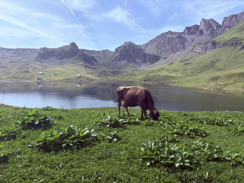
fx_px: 183
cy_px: 92
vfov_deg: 53.1
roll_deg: -1.5
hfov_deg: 67.3
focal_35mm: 26
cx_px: 122
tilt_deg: -4.2
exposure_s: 1/2538
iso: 50
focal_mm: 5.96
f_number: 1.6
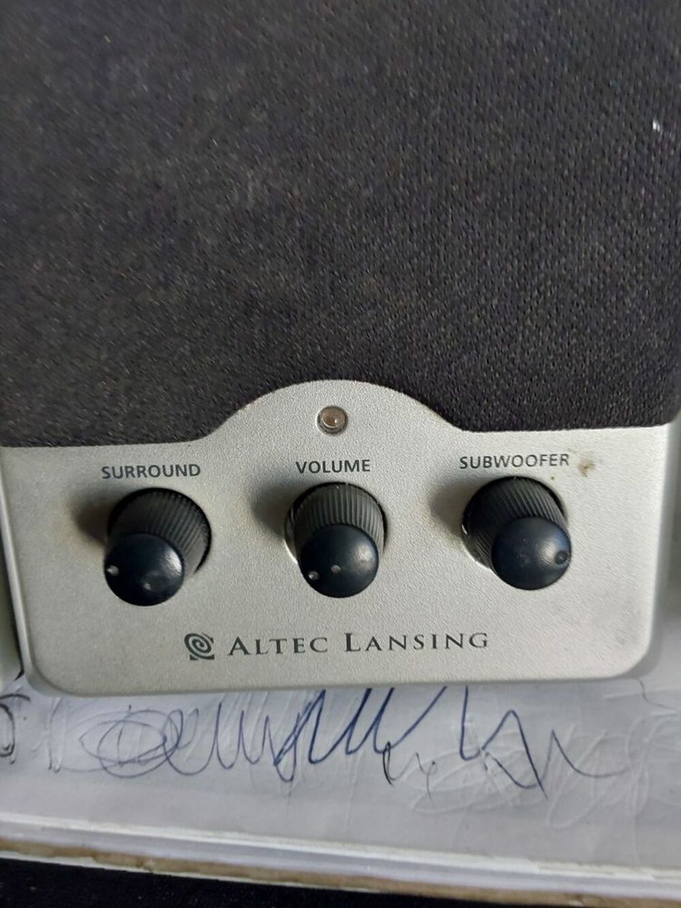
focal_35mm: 28
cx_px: 340
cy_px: 454
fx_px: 734
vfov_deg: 63.4
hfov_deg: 49.8
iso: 50
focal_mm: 2.91
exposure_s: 1/50
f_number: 1.9
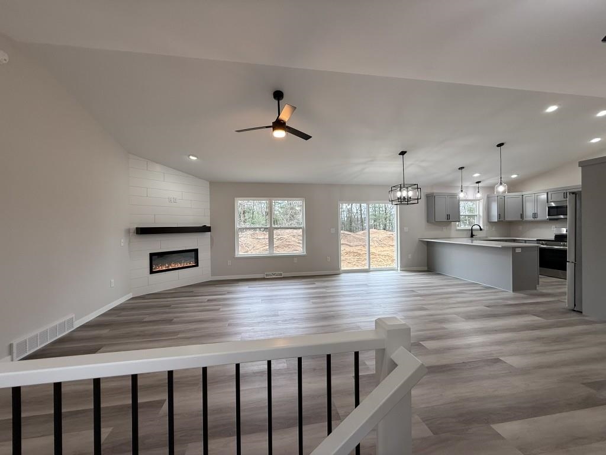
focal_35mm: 14
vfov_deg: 85.7
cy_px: 228
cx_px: 303
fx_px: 245
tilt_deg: -1.2
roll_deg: +0.5
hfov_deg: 102.1
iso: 80
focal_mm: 2.22
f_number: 2.2
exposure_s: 1/120
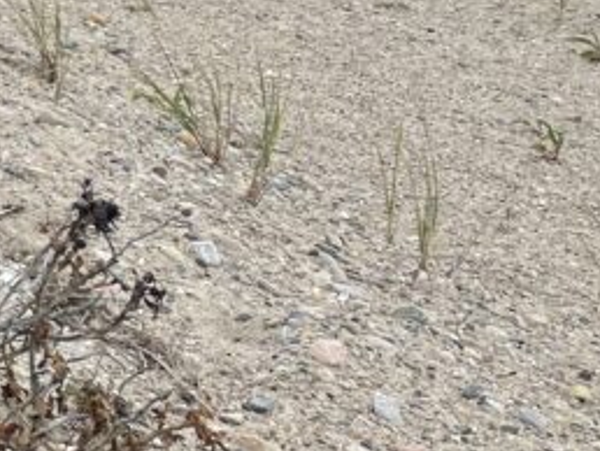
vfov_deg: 13.6
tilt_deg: -7.4
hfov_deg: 15.9
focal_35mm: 103
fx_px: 1787
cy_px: -209
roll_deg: -0.4
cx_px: -507
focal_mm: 4.2
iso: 32
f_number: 1.6
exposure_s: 1/1473
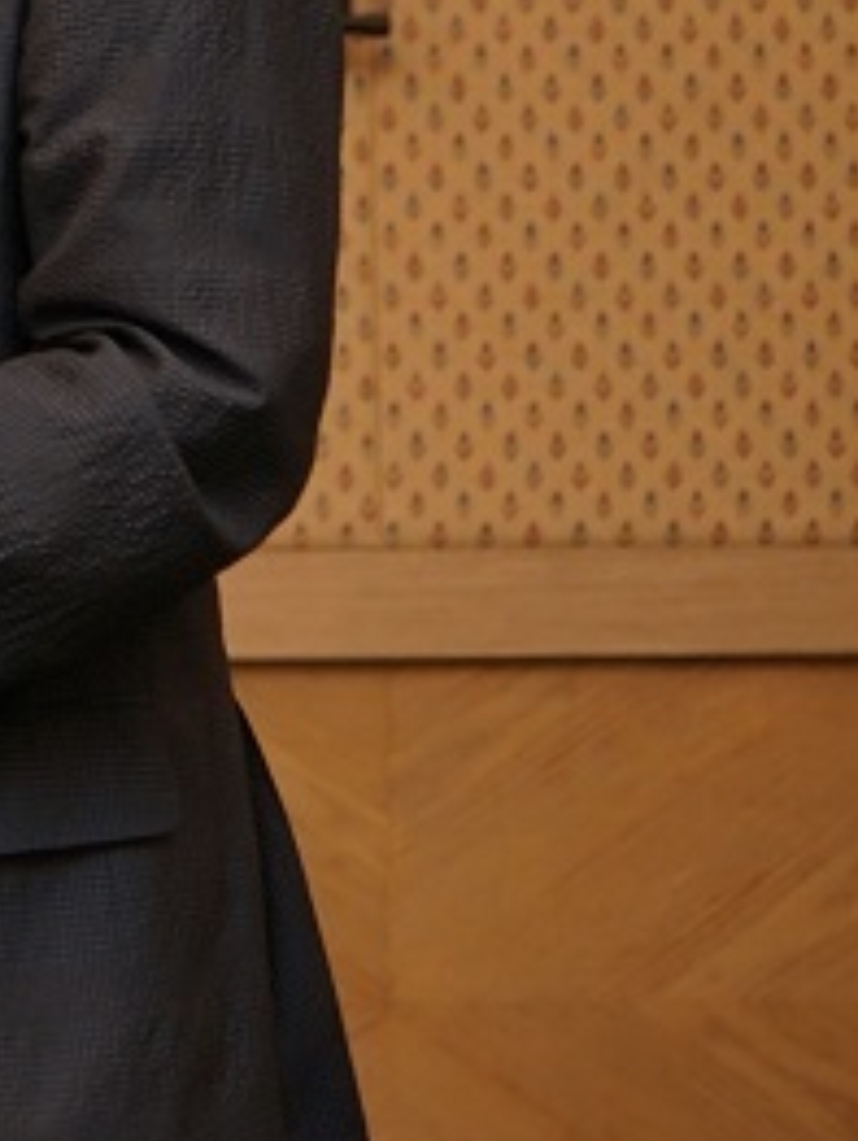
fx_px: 5807
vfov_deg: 11.0
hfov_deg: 8.1
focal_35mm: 176
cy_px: -270
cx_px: -784
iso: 400
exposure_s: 1/60
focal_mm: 48
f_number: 4
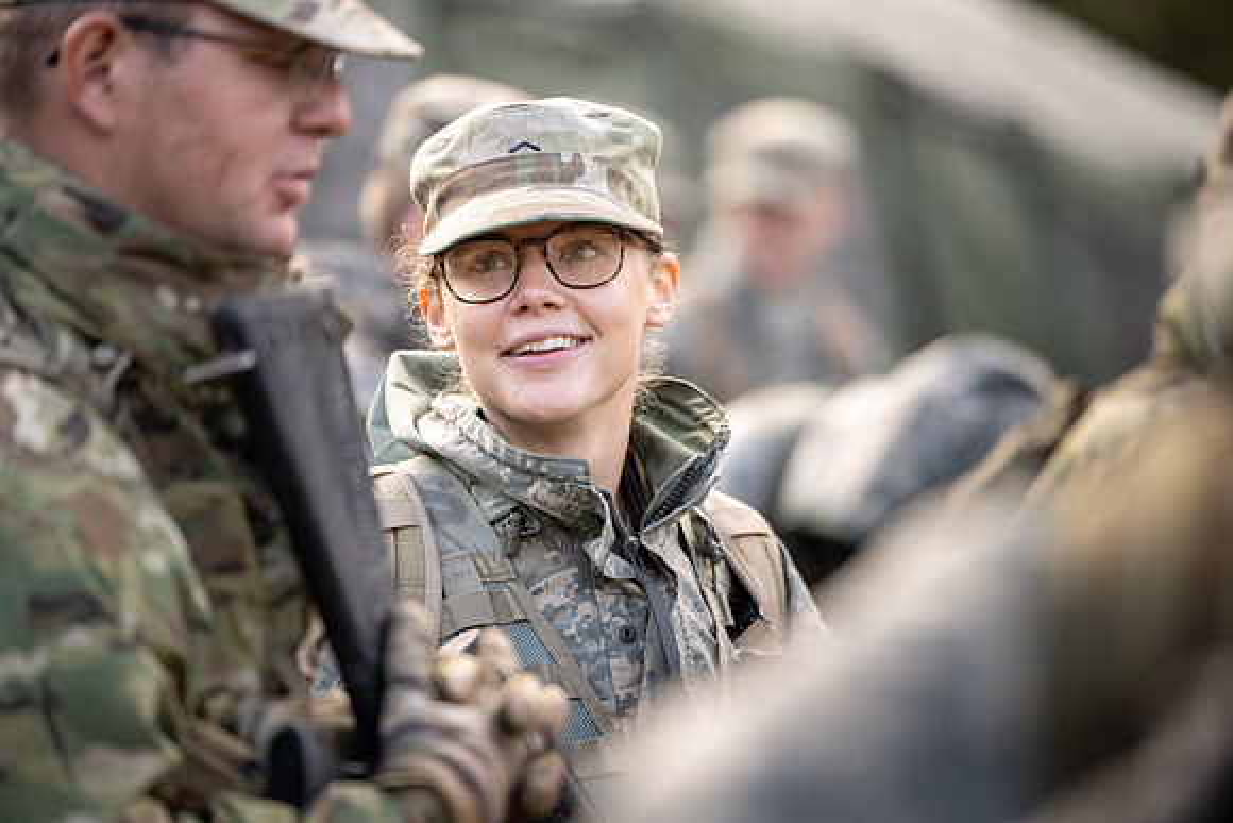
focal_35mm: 180
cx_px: 616
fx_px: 6166
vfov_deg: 7.6
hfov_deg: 11.4
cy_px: 412
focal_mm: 180
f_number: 2.8
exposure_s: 1/800
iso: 800
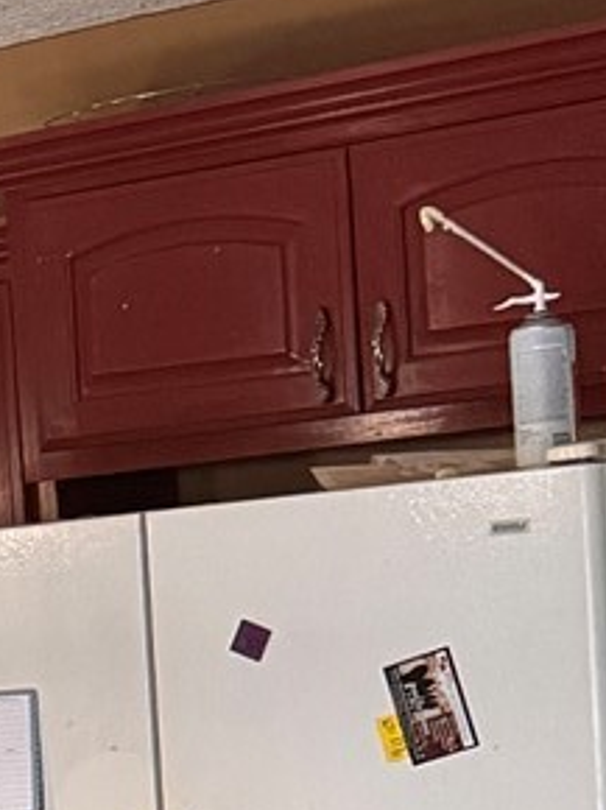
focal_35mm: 159
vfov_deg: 12.1
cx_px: -1271
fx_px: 3717
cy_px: 1028
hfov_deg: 7.9
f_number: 1.78
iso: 500
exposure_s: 1/60
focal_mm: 6.76
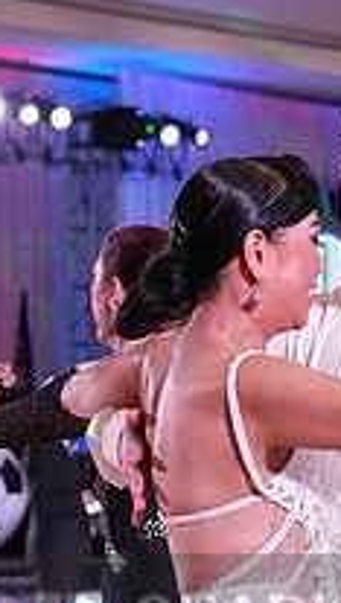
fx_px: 2675
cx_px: 313
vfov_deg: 12.7
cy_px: 653
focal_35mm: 167
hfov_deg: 7.3
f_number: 5
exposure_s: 1/400
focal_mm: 57
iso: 3200
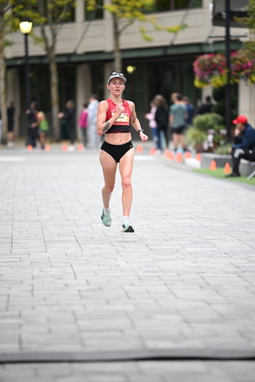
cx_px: 128
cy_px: 191
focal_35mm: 200
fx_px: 2123
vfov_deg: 10.3
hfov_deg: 6.9
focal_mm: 200
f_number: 2.8
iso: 1600
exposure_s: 1/1250
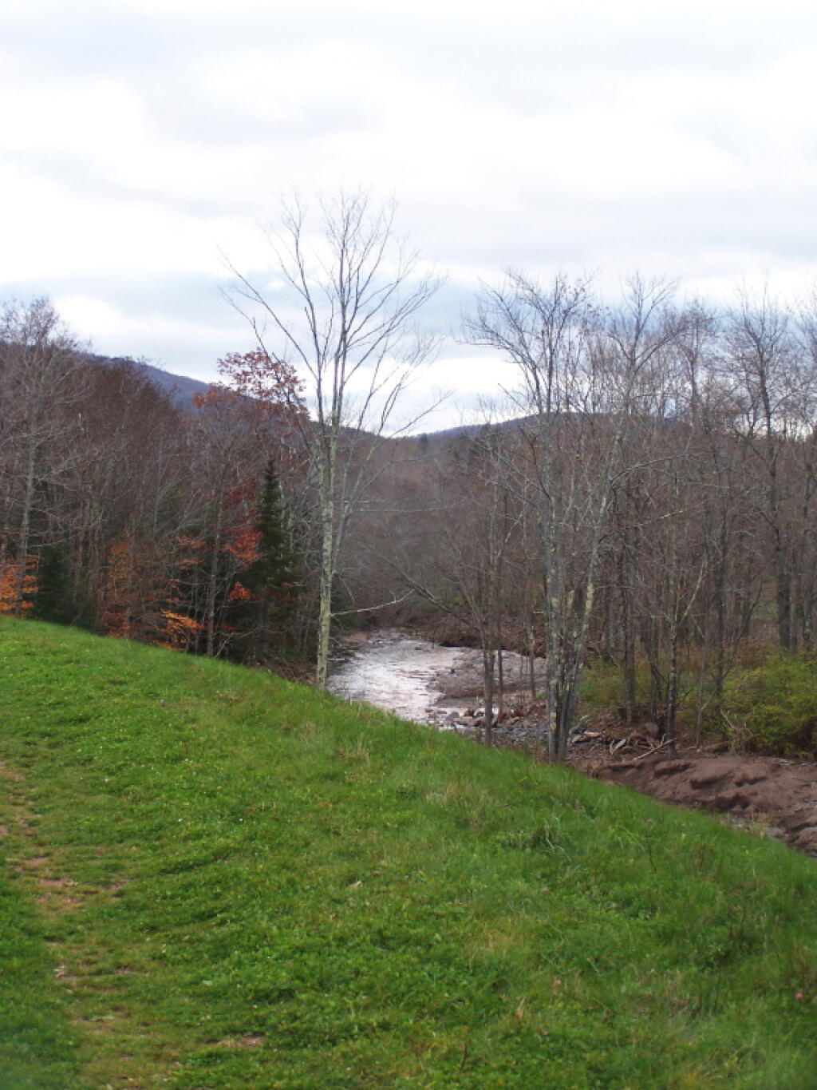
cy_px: 545
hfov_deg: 21.3
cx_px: 408
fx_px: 2171
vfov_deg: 28.2
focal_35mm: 69
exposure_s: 1/250
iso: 80
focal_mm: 11.5
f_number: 3.2
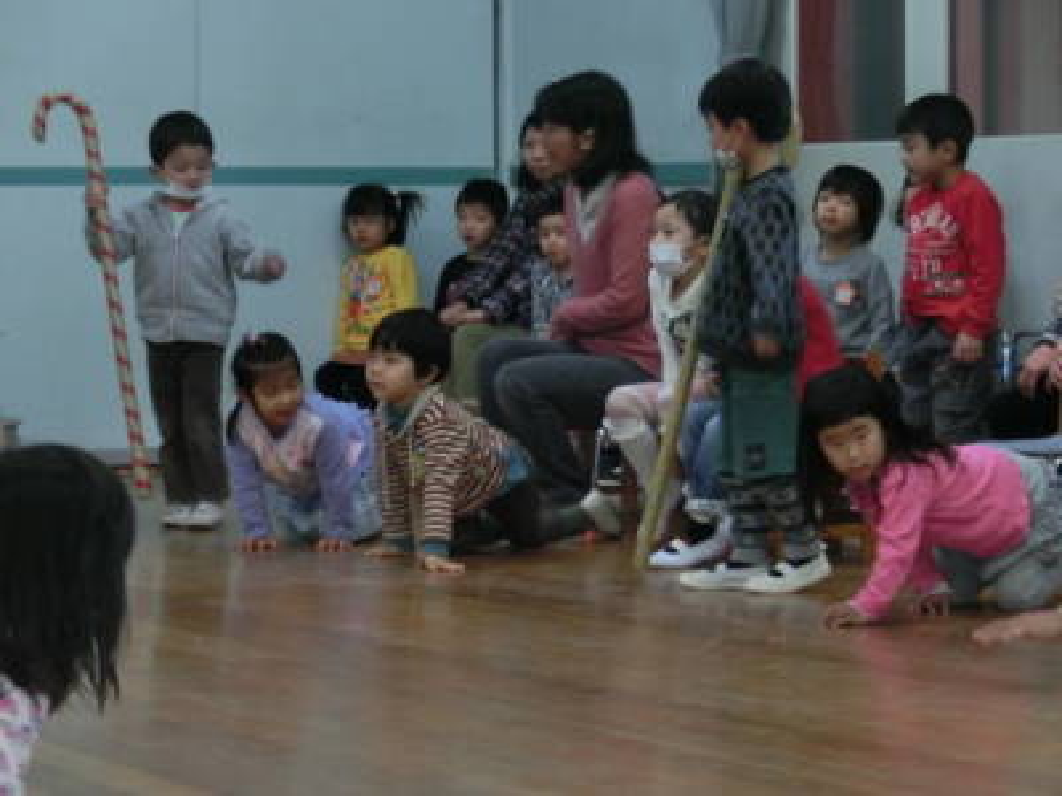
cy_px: 398
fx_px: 3774
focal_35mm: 123
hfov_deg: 16.0
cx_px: 531
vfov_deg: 12.0
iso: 500
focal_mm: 21.79
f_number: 5.5
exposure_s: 1/50
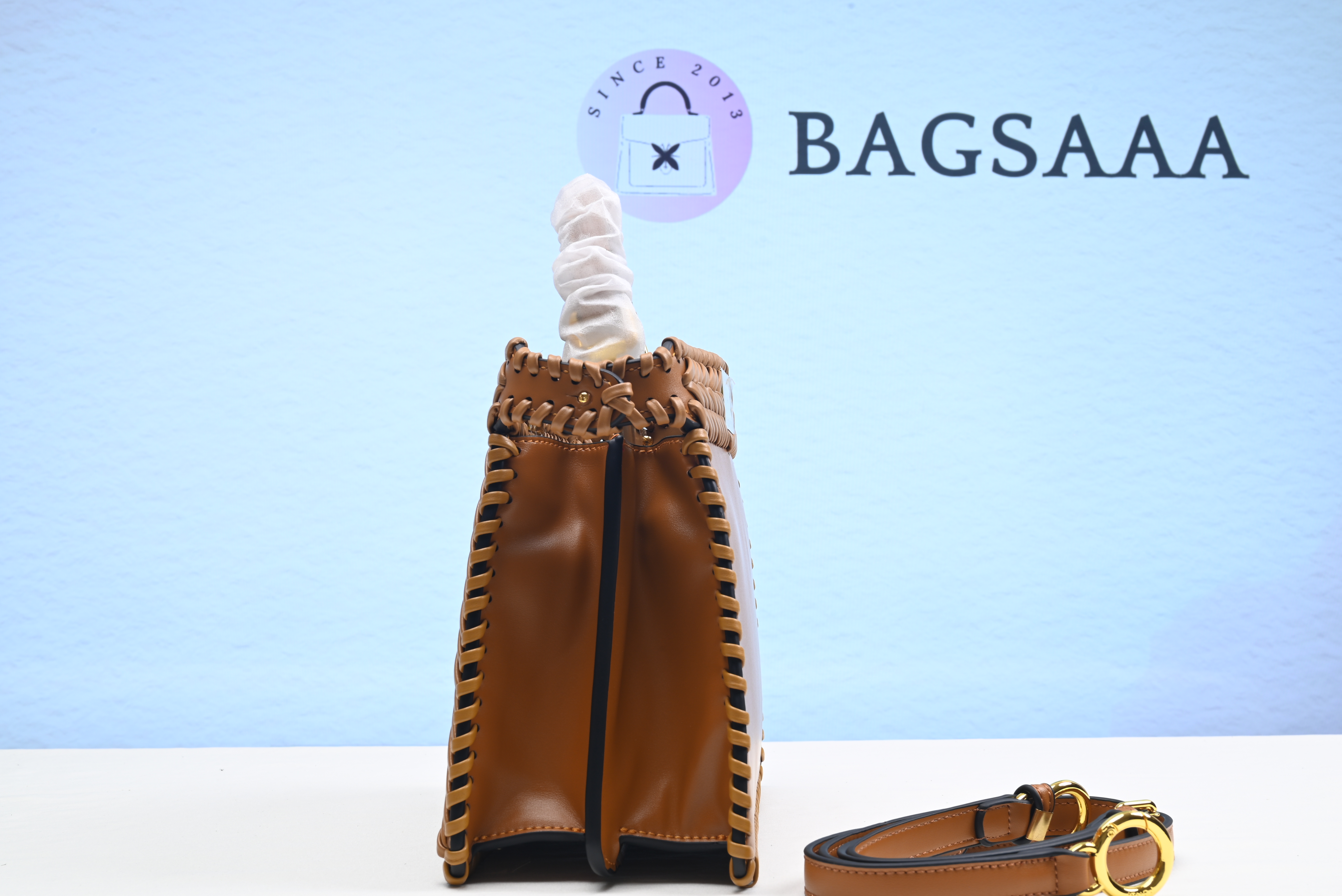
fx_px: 1641
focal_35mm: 44
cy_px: 448
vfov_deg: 30.5
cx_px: 671
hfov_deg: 44.5
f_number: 16
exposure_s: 1/2
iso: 100
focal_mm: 44
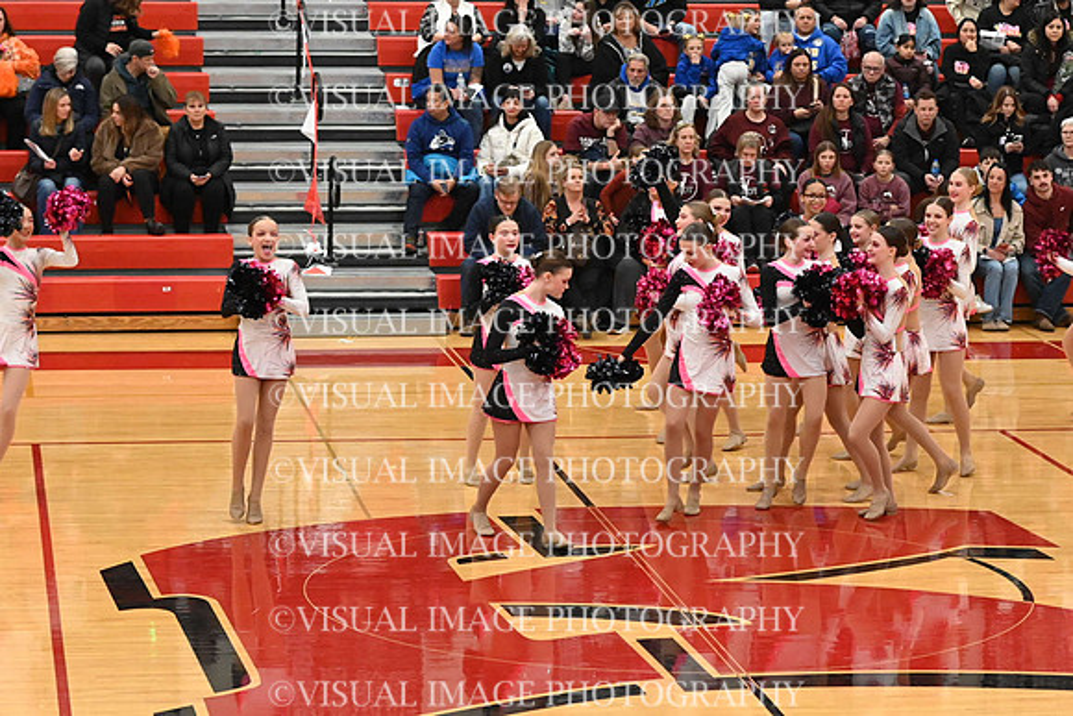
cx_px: 536
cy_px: 358
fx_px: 3577
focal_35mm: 120
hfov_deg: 17.1
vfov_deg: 11.4
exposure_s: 1/320
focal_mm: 80
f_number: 4
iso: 8000
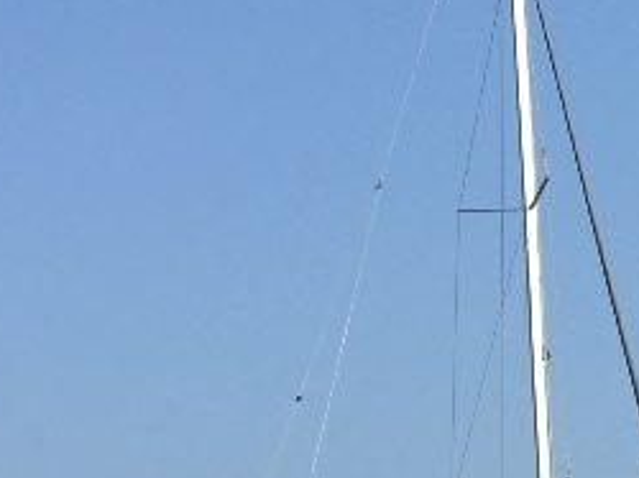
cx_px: 780
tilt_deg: +8.5
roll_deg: +4.1
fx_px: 2195
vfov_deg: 12.3
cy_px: 437
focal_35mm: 119
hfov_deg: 15.9
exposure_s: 1/2326
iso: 32
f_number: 2.2
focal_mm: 4.15
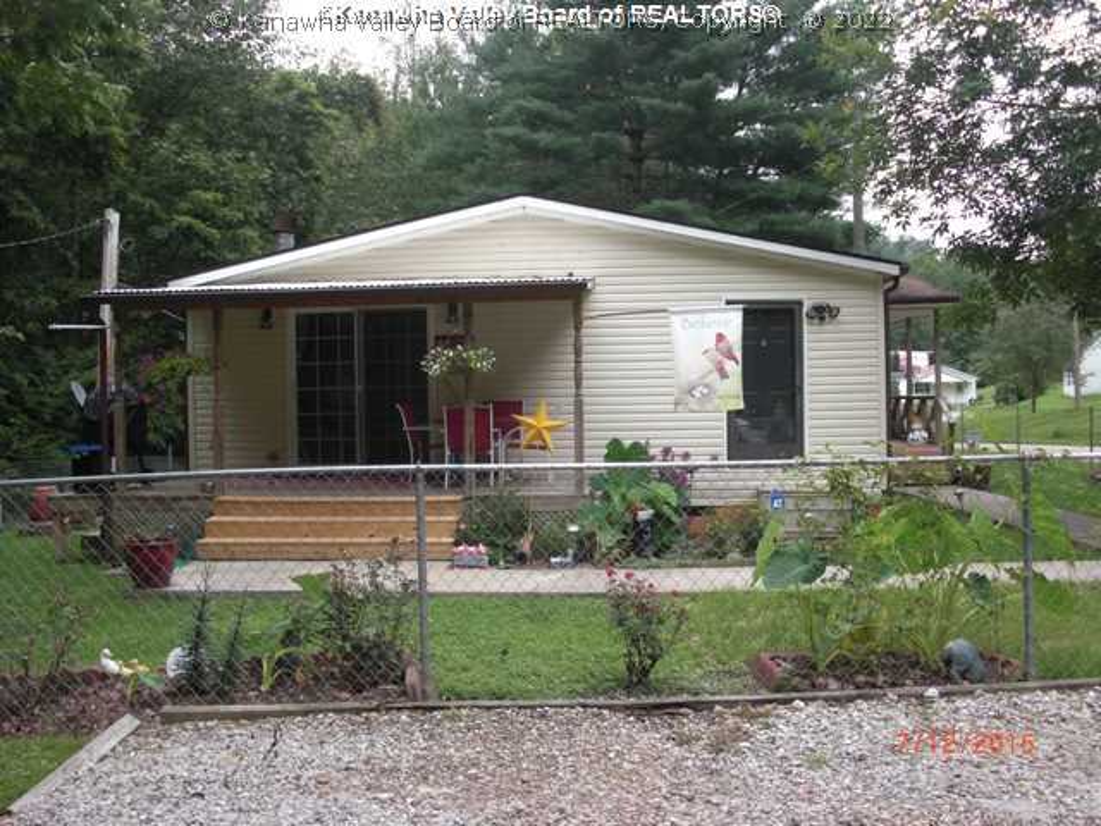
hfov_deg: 51.4
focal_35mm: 36
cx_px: 550
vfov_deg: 39.7
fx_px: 1145
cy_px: 413
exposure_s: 1/160
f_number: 2.8
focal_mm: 6.3
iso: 50
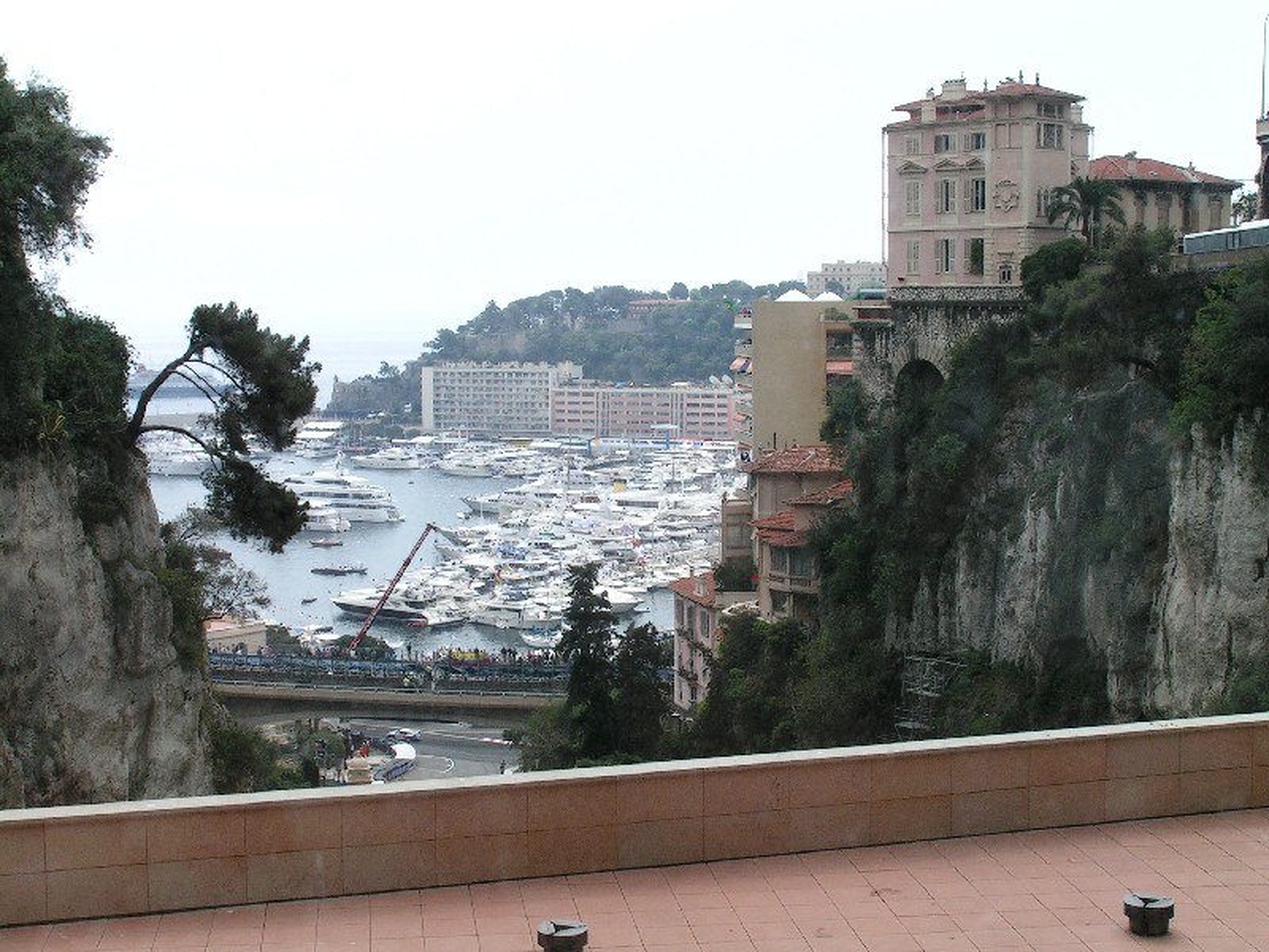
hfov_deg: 34.3
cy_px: 476
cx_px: 634
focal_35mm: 56
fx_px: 2053
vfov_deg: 26.1
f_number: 6.3
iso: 50
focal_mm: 9.4
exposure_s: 1/250
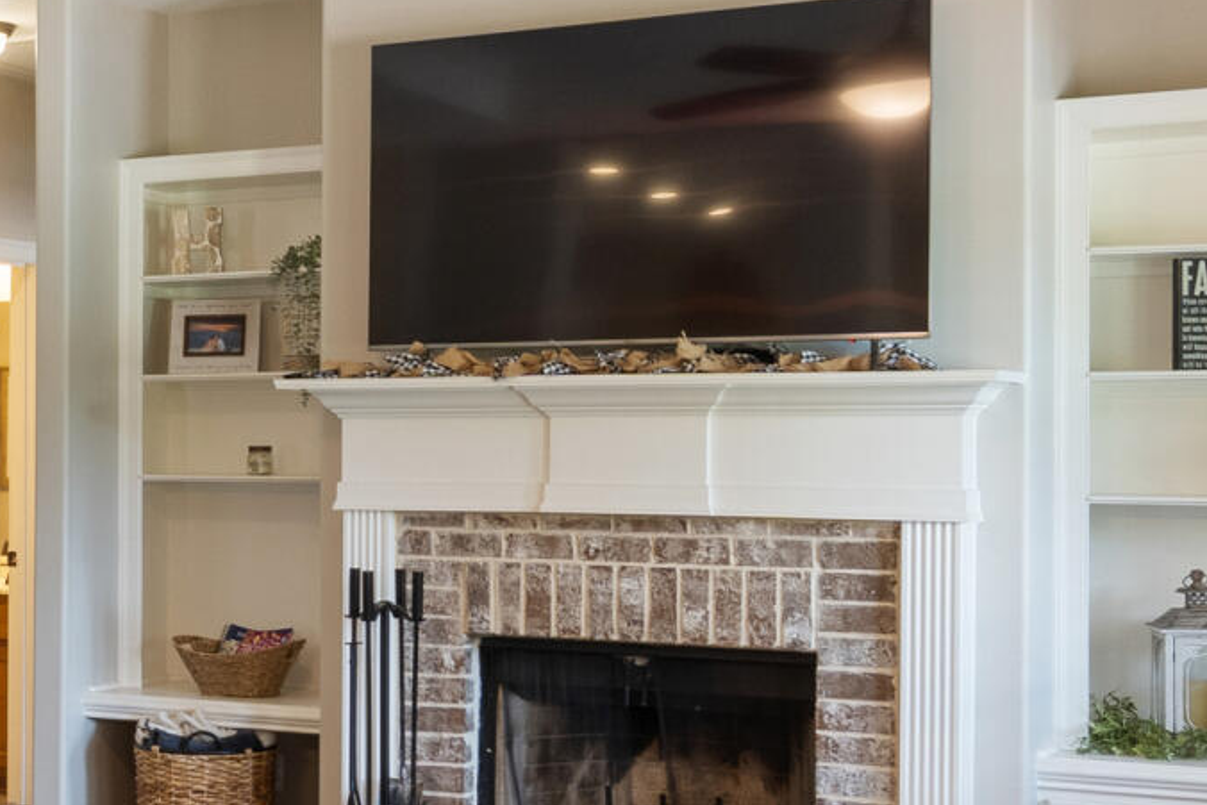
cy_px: 434
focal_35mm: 71
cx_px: -27
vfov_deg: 19.2
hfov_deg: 26.7
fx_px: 2381
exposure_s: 1/2
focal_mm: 16
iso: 800
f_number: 9.5
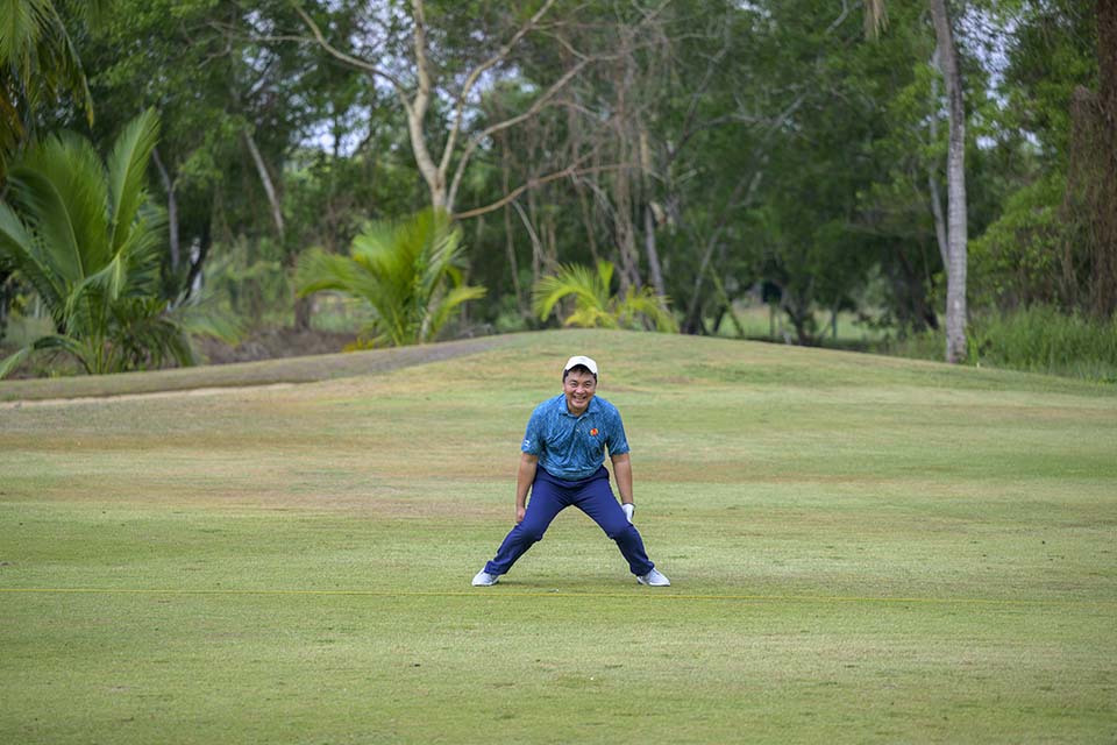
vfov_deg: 10.2
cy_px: 372
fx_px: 4188
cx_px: 558
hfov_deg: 15.2
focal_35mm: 135
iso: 250
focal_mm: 135
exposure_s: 1/3200
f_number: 2.8
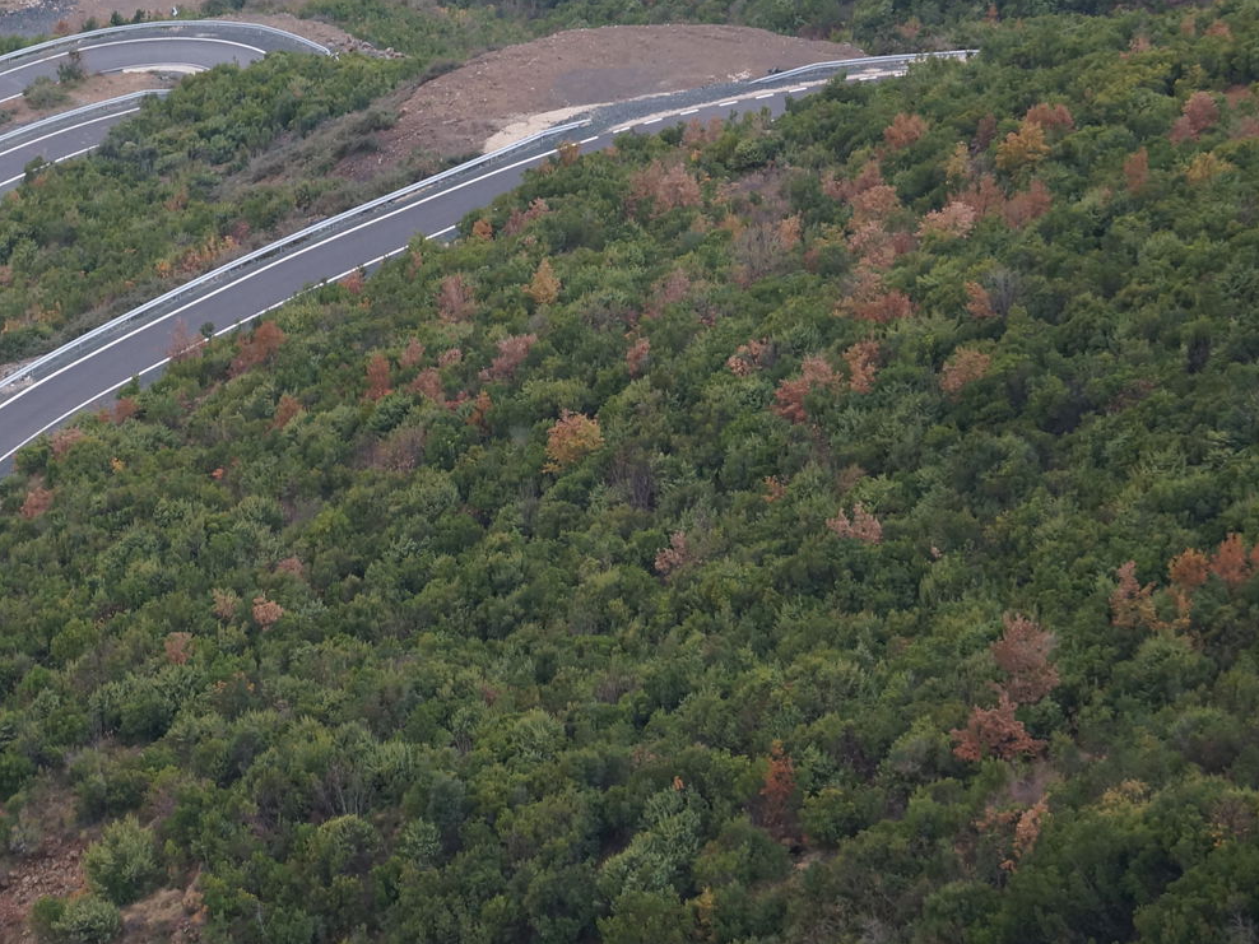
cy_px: 219
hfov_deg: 11.7
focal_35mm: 168
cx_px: 59
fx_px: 6110
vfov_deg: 8.8
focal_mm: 60
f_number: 5
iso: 500
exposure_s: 1/100
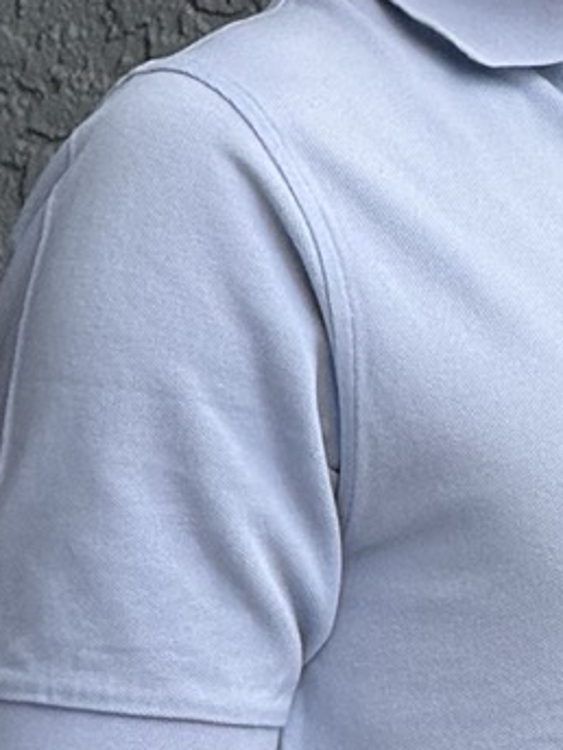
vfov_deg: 7.1
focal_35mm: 279
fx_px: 6050
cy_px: -116
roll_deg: -0.1
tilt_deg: +2.0
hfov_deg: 5.3
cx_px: 624
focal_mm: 15.66
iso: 64
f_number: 2.8
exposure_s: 1/133
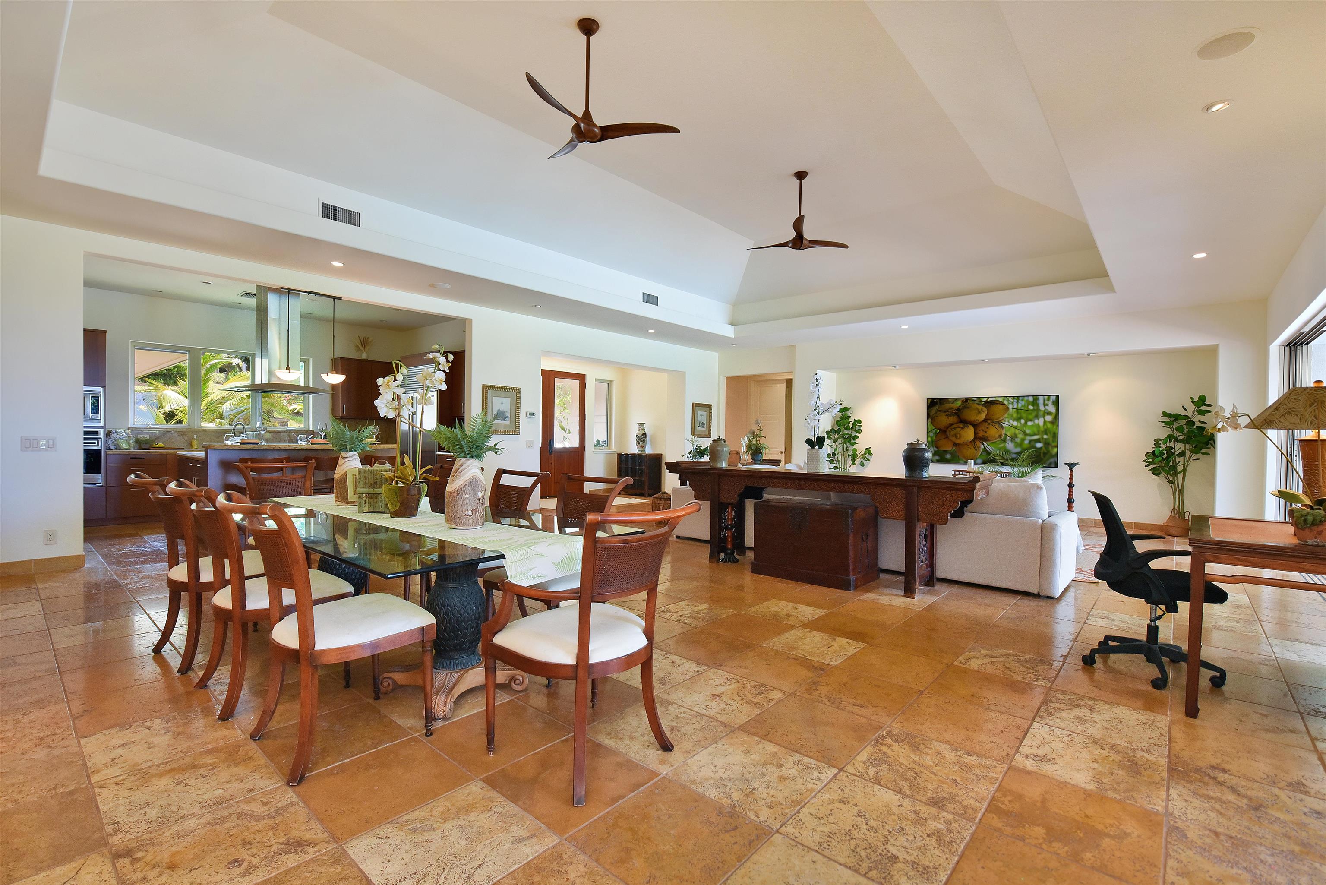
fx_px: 589
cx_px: 663
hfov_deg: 96.7
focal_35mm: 16
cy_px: 442
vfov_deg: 73.8
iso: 2200
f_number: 16
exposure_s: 1/15
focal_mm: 16
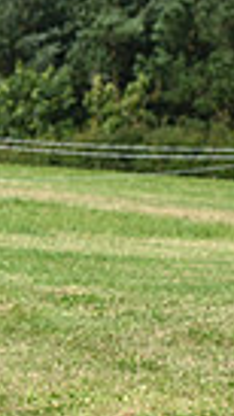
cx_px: -535
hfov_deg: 2.6
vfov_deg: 4.8
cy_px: -26
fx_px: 5000
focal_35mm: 453
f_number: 5.6
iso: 250
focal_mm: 102
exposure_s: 1/1250
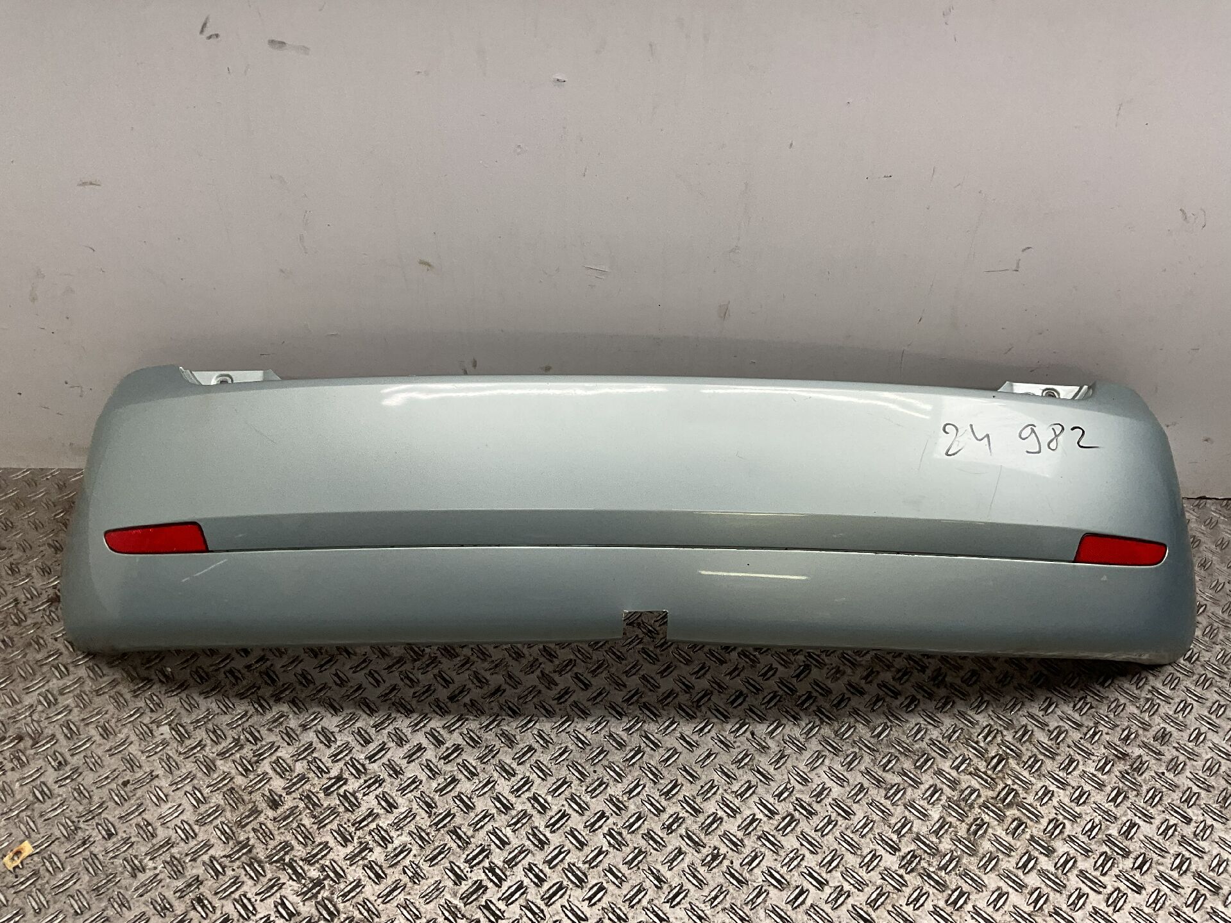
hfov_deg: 61.7
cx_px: 616
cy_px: 462
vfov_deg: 48.2
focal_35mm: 29
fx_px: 1031
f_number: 1.8
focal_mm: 3
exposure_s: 1/100
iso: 32
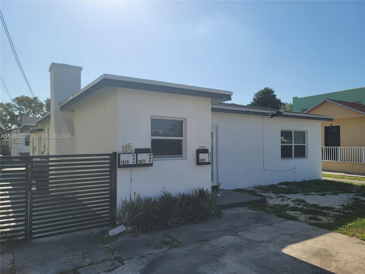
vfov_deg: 54.9
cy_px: 137
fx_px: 264
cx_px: 182
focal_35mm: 25
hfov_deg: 69.4
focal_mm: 7
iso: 20
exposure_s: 1/1677
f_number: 1.8
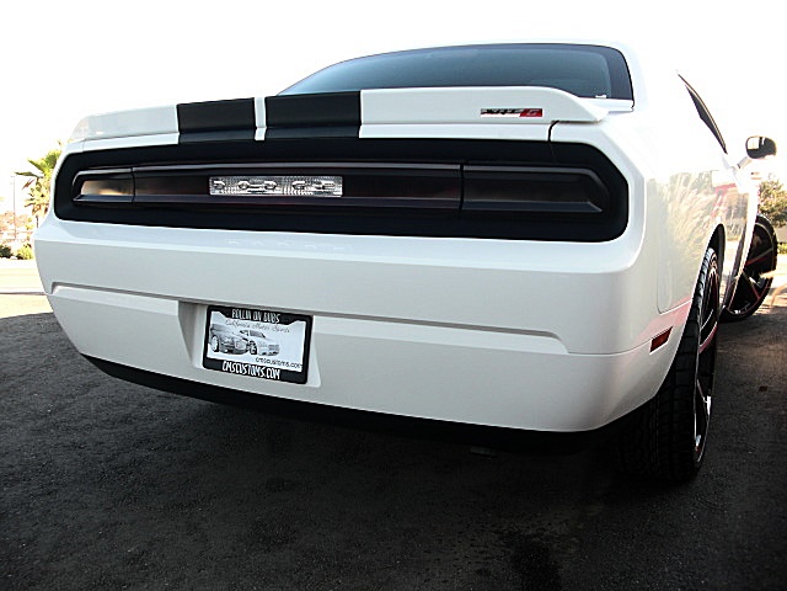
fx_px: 818
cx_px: 394
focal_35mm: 36
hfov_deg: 51.4
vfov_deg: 39.7
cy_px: 296
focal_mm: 6.3
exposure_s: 1/125
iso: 50
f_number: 2.8
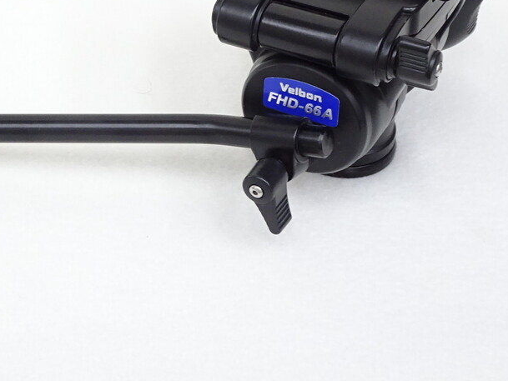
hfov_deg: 28.2
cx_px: 79
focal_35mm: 67
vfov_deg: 21.6
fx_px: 983
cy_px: 56
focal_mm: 5.79
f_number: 4
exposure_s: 1/40
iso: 400
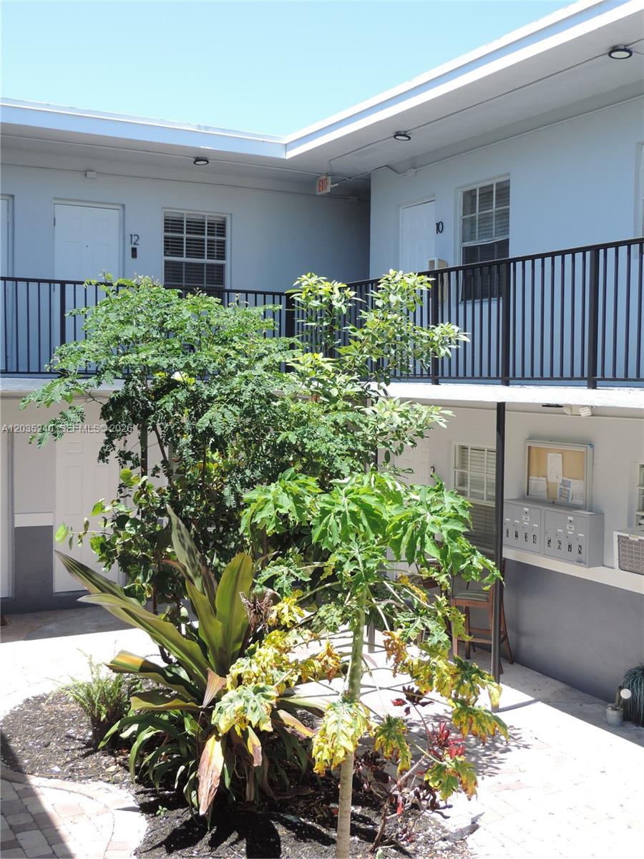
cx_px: 322
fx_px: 992
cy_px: 430
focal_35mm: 40
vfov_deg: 46.8
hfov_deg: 36.0
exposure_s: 1/320
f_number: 3.3
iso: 80
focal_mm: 7.1
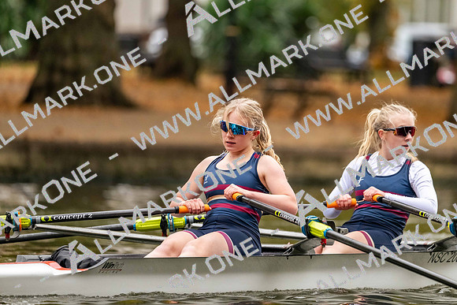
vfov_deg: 3.4
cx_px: 228
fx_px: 5079
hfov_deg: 5.2
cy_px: 152
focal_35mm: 400
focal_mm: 400
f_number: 4.5
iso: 4500
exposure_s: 1/2000
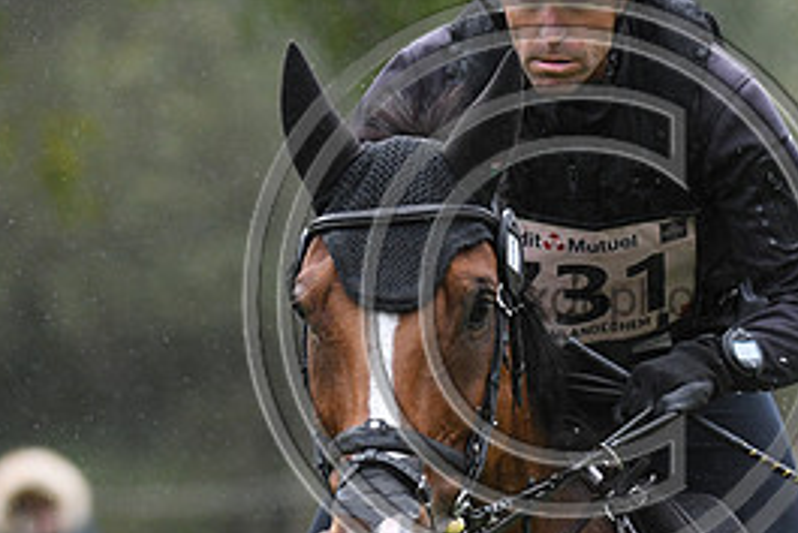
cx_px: 521
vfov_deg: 1.9
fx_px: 16035
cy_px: 257
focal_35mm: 723
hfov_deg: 2.9
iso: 2000
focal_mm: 220
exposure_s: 1/1250
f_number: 4.5
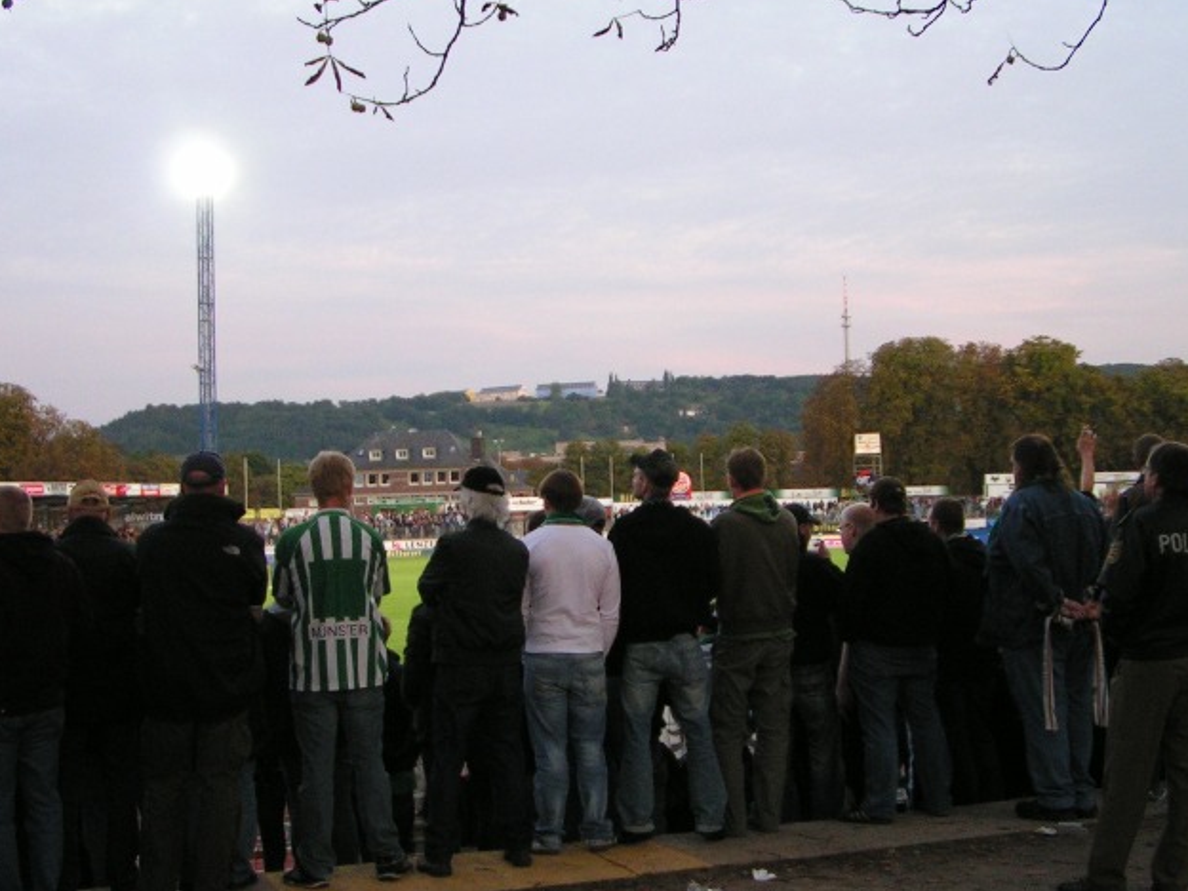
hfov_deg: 38.2
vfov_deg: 29.1
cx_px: 565
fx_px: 1716
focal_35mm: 50
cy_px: 459
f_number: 2.8
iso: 125
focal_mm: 6
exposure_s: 1/50
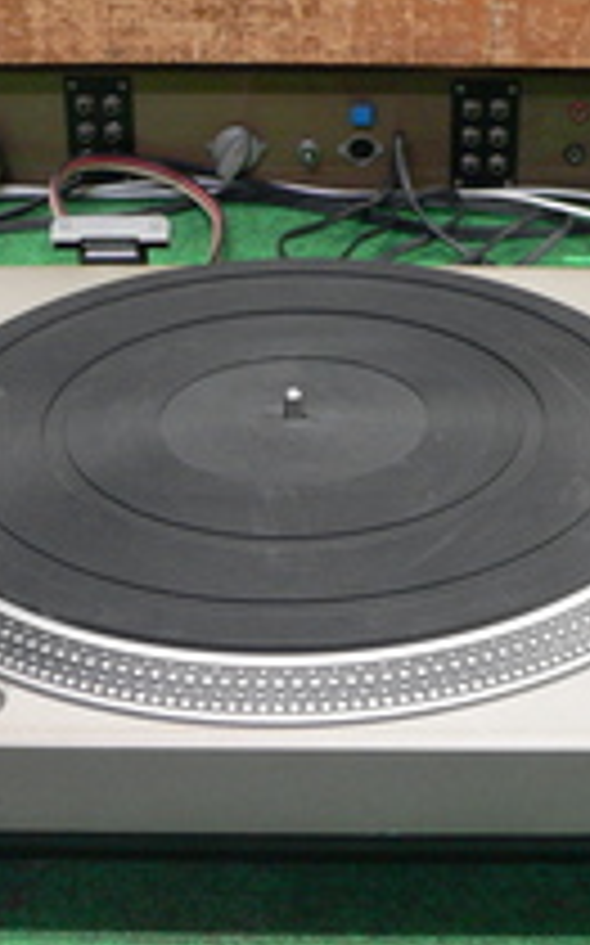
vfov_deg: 29.7
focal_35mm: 69
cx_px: 383
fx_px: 1778
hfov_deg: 18.8
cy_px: 551
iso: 200
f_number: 2.8
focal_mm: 6
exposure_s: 1/10
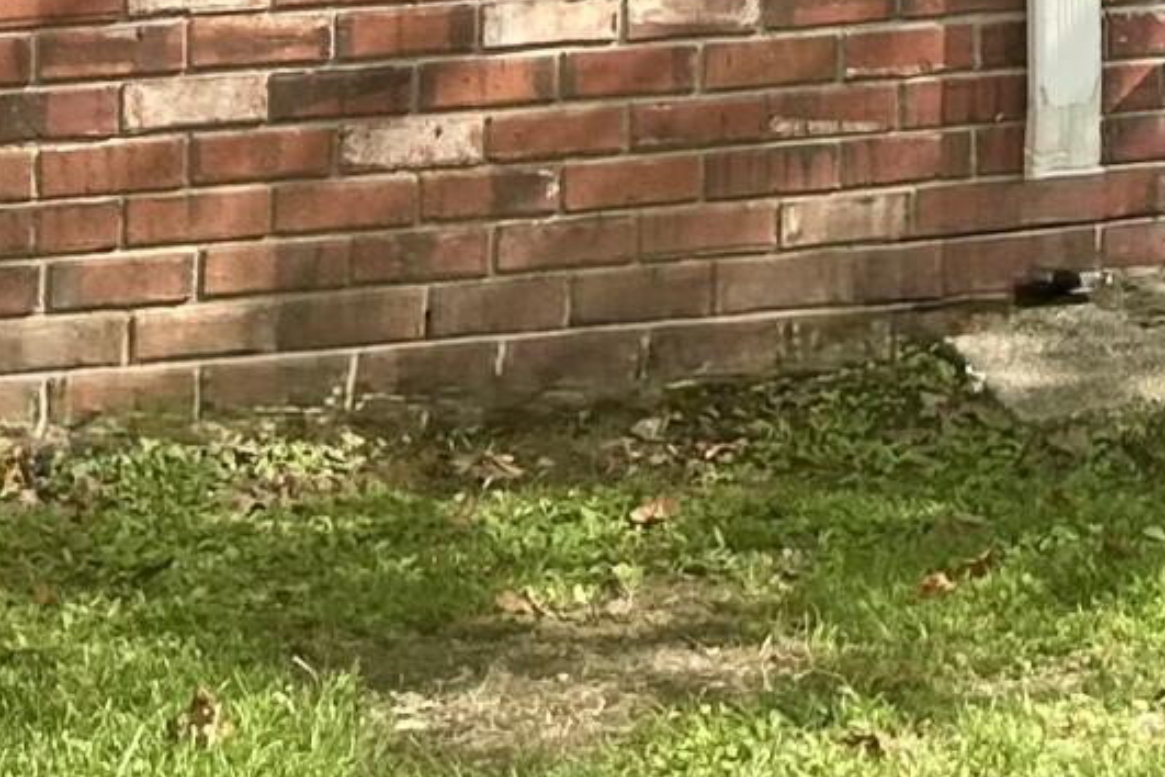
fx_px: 4563
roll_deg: +0.6
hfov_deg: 13.8
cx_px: 1663
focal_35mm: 141
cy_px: -896
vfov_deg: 9.0
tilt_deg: +2.7
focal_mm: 6.86
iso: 80
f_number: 1.78
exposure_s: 1/1412
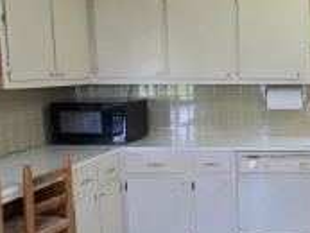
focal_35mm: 50
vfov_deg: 29.1
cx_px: 352
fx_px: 448
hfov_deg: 32.8
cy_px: 129
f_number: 1.9
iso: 200
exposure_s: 1/120
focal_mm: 2.2
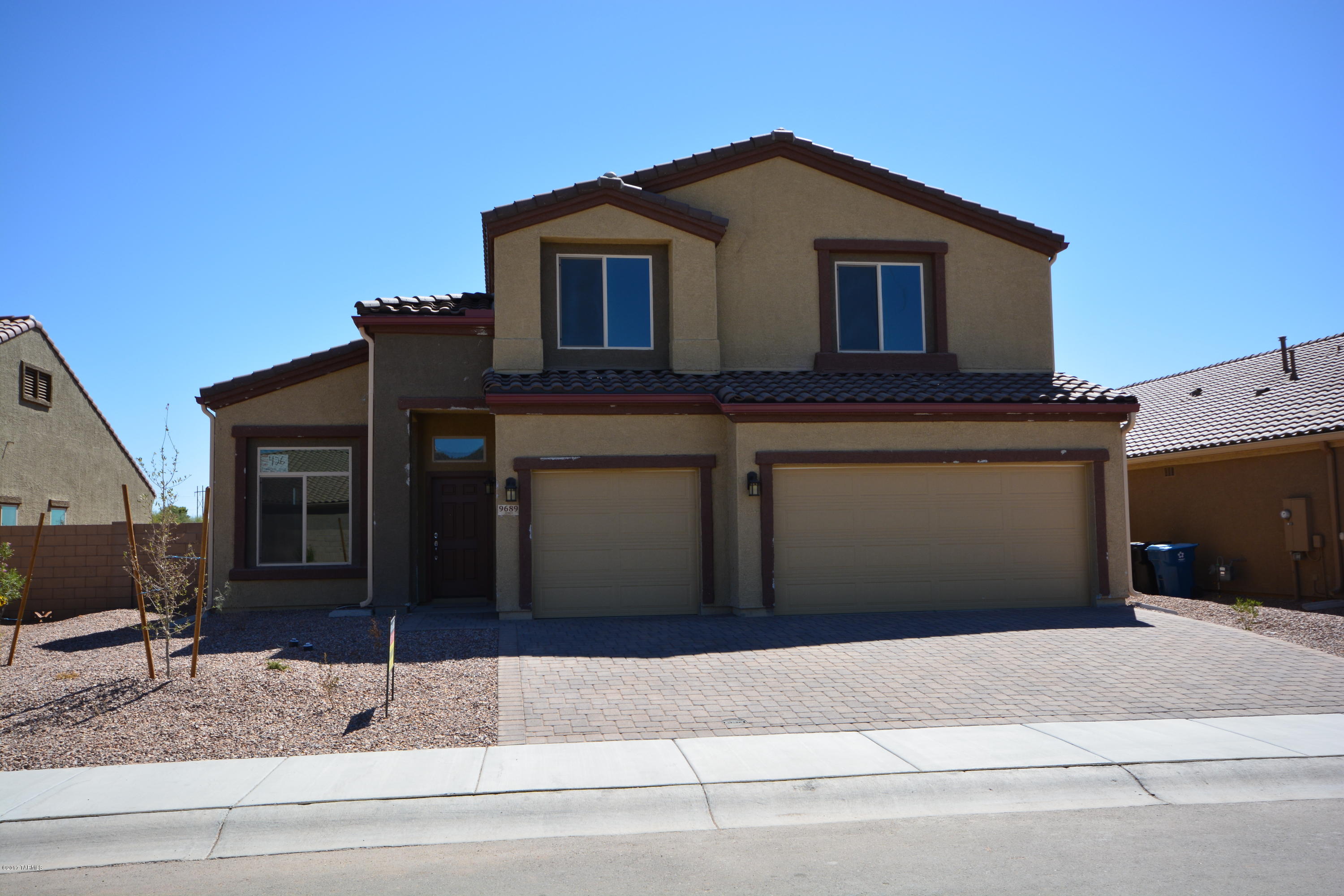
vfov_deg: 43.6
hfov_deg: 61.9
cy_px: 448
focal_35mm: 30
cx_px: 672
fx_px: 1120
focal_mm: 20
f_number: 10
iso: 200
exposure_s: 1/250
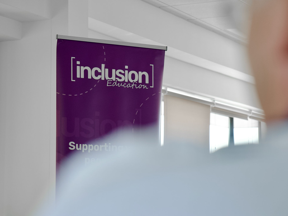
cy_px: 108
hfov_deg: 21.3
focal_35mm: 92
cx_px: 132
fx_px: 765
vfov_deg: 16.1
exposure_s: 1/160
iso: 1000
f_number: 4
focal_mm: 85
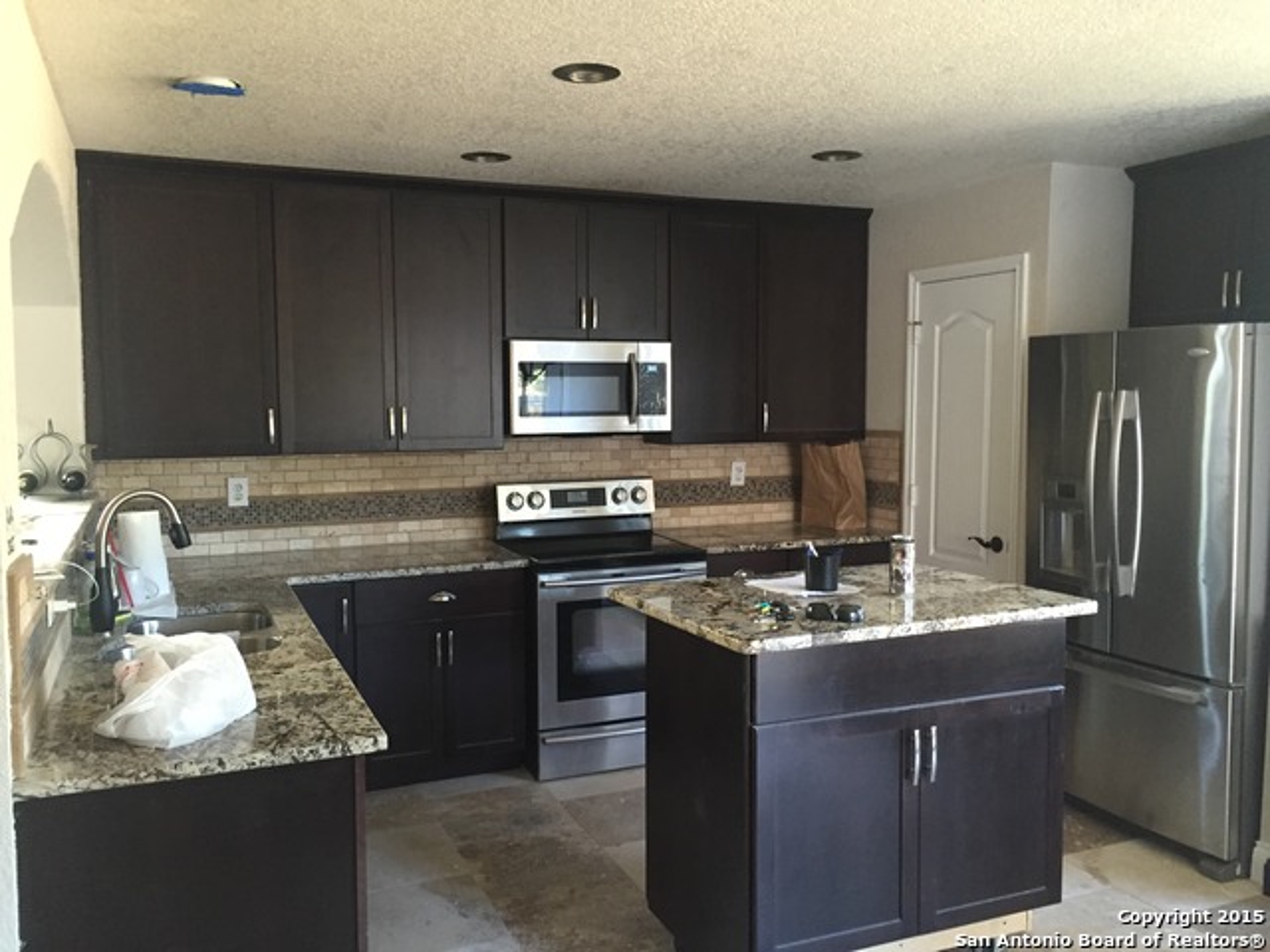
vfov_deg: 48.2
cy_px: 476
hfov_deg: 61.7
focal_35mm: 29
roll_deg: -0.6
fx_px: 1064
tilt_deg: -4.7
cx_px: 635
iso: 200
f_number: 2.2
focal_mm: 4.15
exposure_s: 1/30
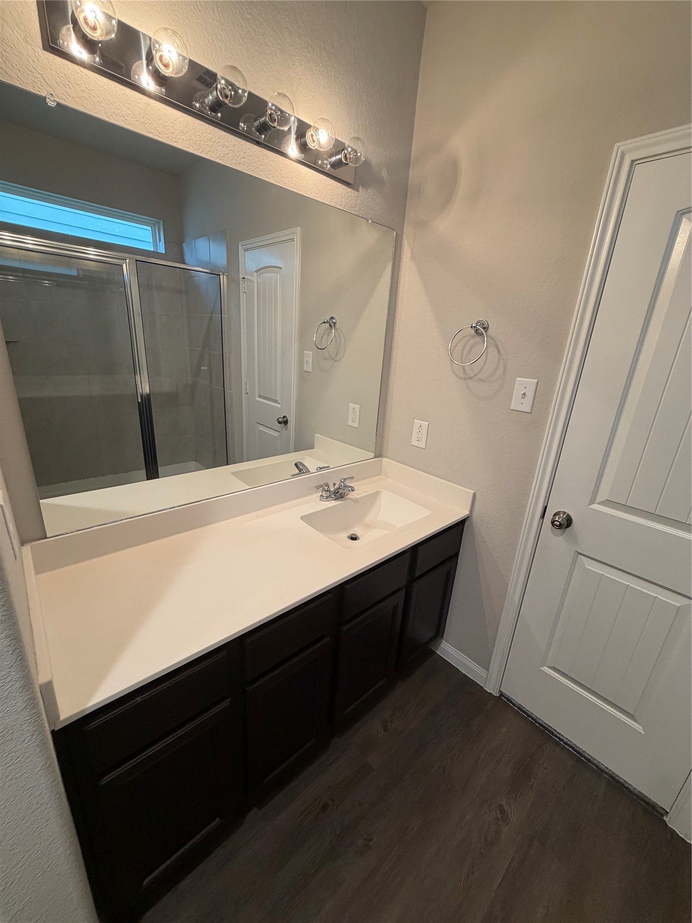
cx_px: 346
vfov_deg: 102.1
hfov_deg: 85.7
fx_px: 373
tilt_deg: -16.5
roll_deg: -4.3
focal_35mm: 14
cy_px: 462
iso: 250
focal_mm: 2.22
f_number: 2.2
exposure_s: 1/60
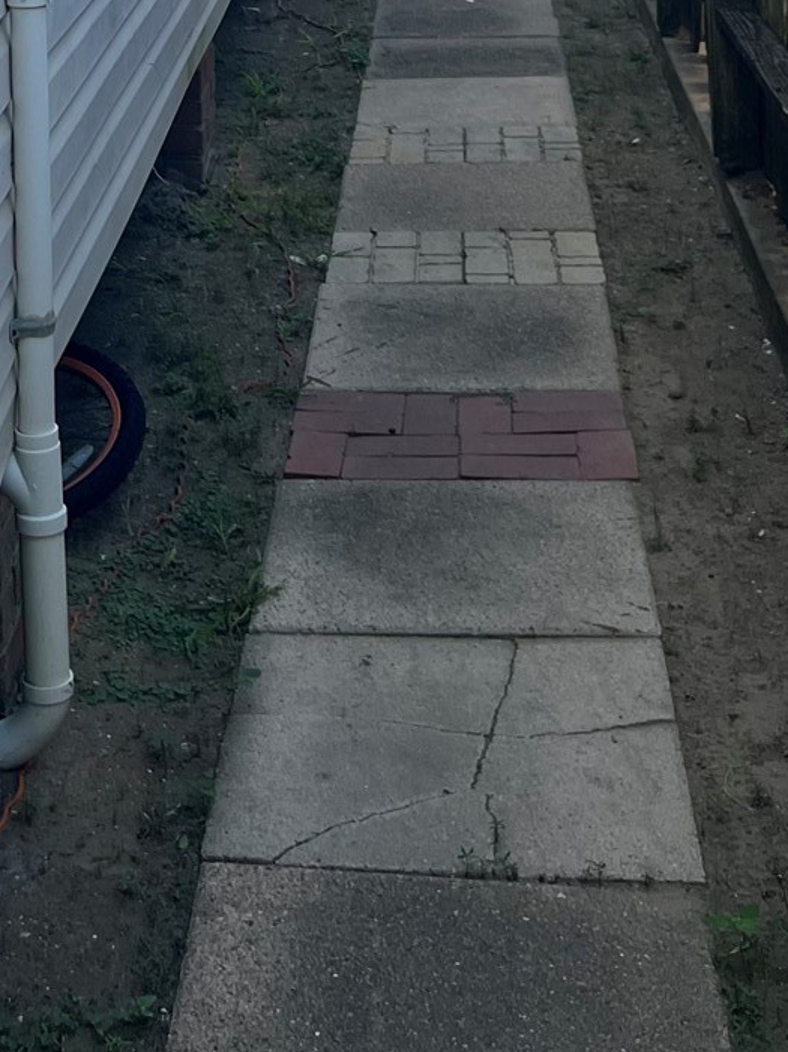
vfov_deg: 22.9
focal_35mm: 76
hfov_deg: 18.9
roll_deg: +4.2
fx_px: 2309
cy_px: -311
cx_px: 33
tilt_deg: +0.5
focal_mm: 5.7
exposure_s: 1/949
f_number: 1.5
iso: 50
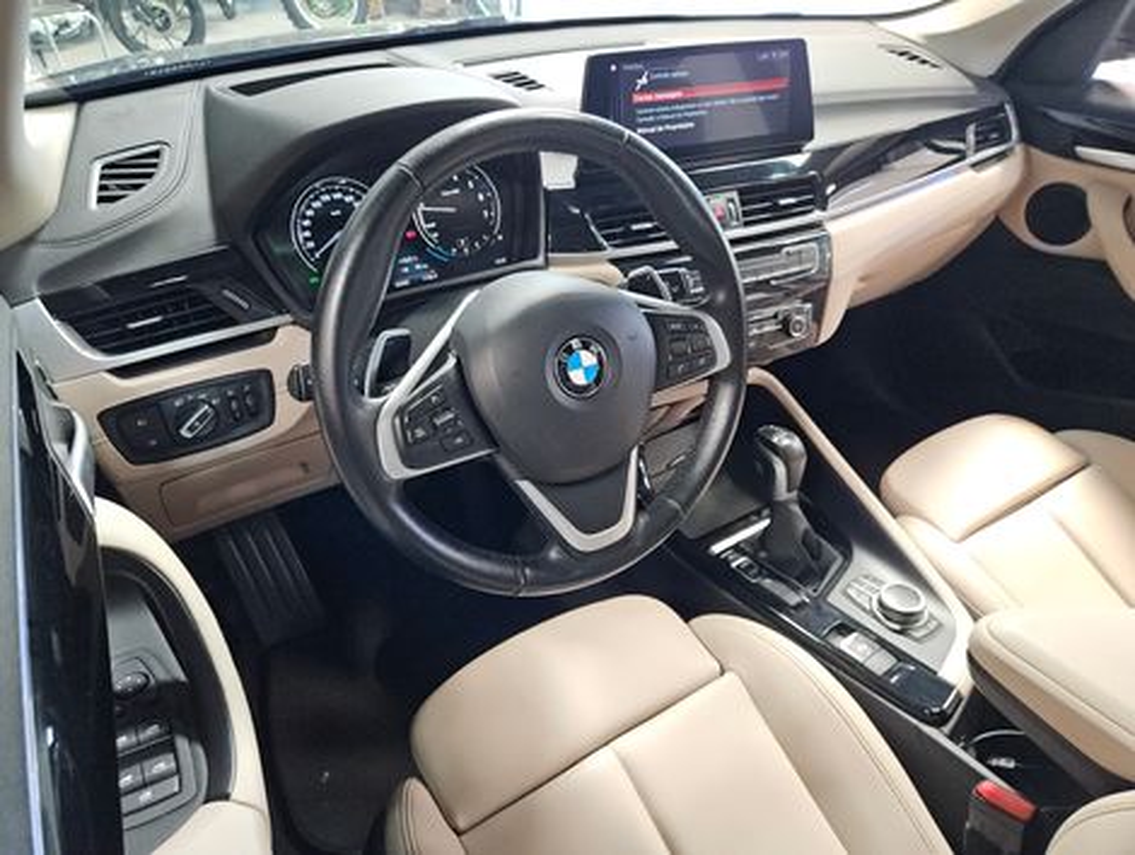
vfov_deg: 59.0
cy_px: 428
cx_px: 568
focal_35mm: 23
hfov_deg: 73.8
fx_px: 755
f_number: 1.8
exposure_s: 1/120
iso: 640
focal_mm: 5.4
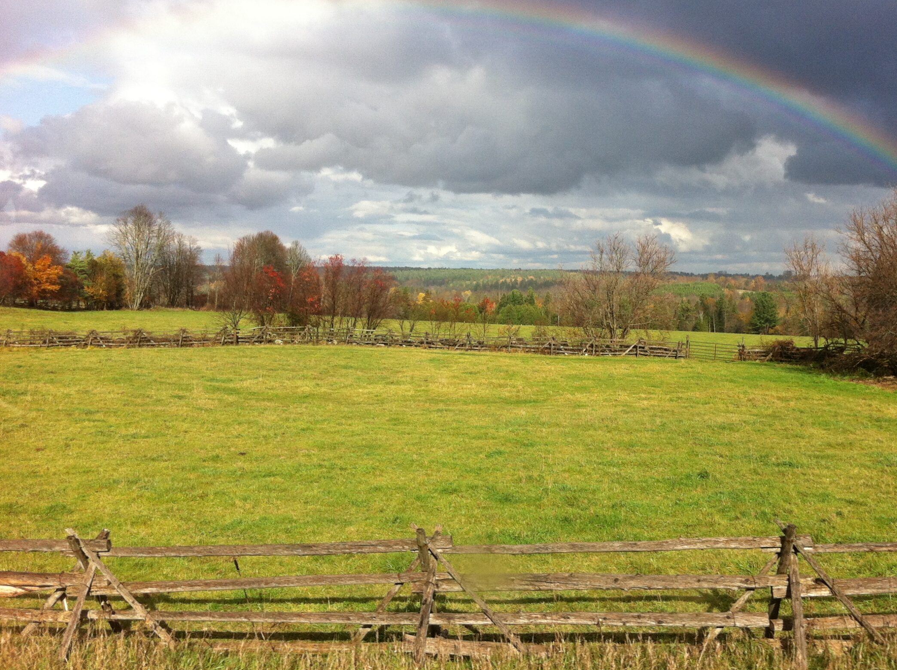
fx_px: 1112
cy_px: 294
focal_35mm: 43
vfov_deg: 33.5
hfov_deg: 43.6
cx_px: 551
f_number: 2.8
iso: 80
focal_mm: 3.85
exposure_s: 1/1207
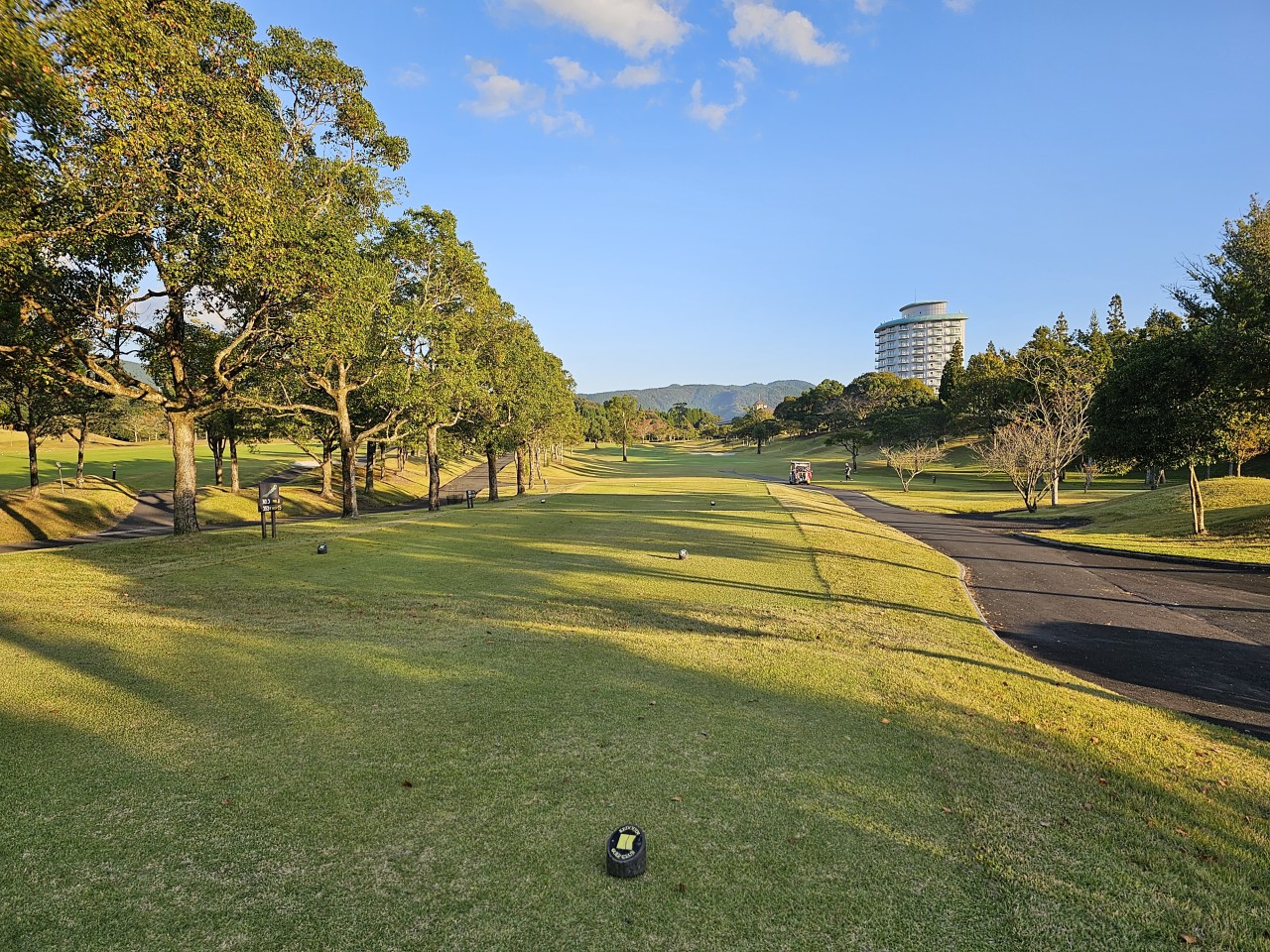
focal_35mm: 23
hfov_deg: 73.9
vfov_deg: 58.9
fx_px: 844
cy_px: 476
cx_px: 635
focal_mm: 6.3
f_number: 1.7
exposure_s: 1/301
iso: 10
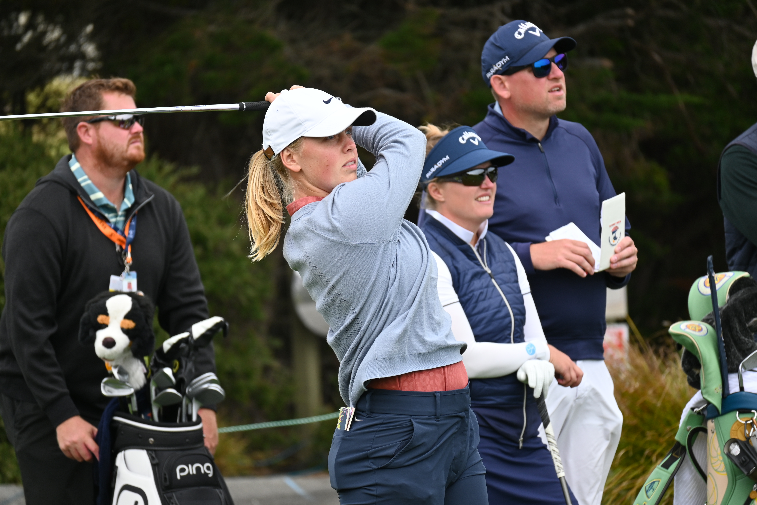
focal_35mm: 375
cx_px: 378
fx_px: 7885
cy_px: 252
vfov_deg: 3.7
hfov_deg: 5.5
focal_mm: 250
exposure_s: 1/400
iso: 160
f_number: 6.3
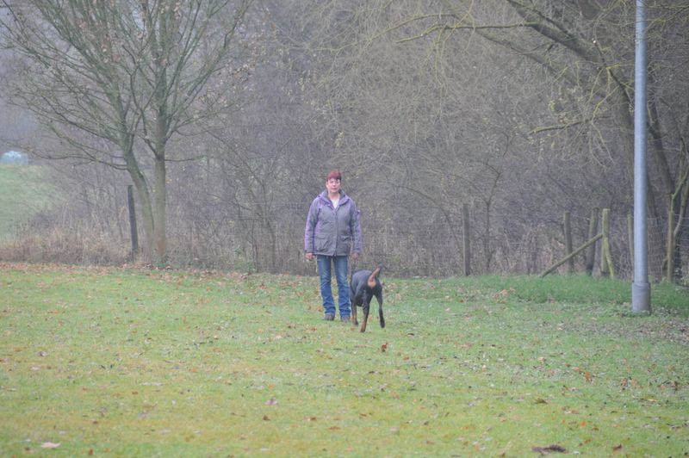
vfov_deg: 4.6
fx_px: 5737
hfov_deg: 6.9
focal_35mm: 300
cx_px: 344
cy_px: 229
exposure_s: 1/80
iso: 400
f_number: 6.3
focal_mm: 200
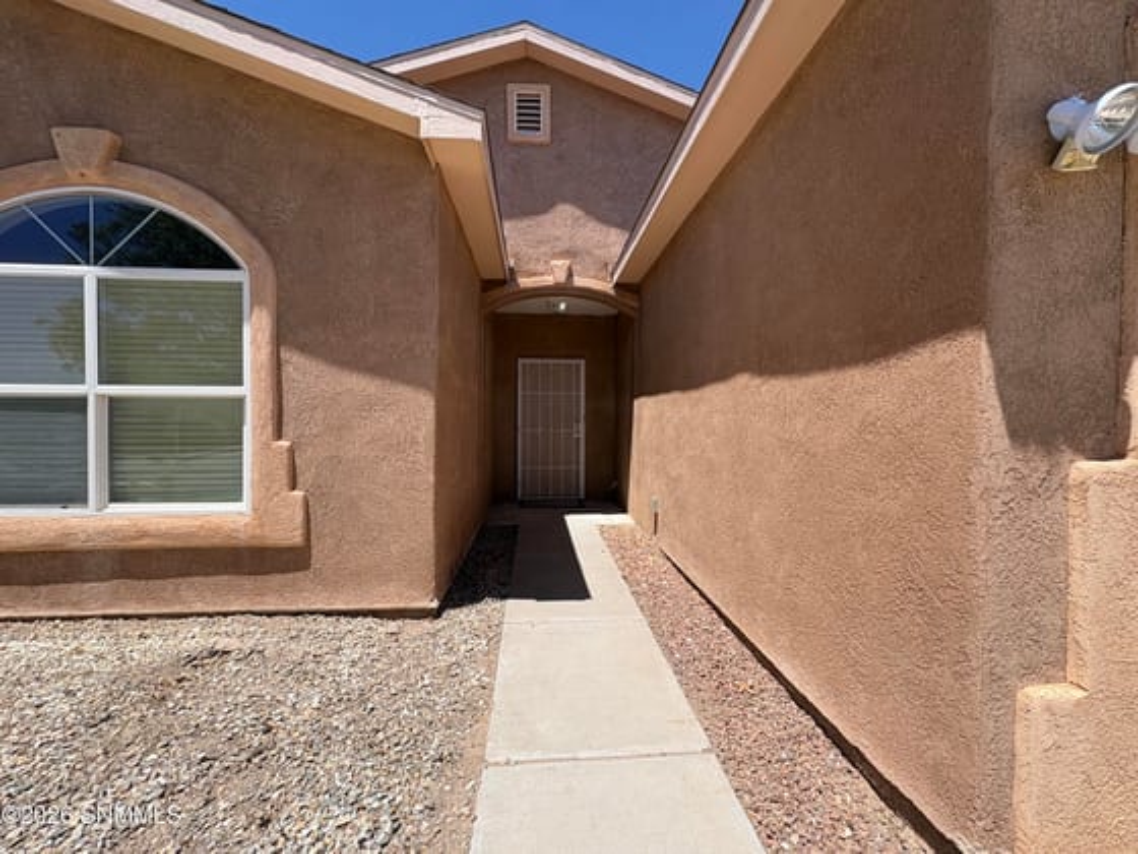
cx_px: 569
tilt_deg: +0.0
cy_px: 427
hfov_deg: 102.1
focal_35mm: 14
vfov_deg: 85.7
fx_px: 460
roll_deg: -0.2
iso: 40
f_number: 2.2
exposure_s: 1/1078
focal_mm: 2.22
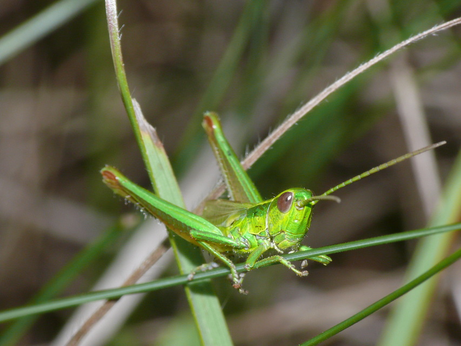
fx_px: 3463
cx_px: 230
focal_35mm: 260
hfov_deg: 7.6
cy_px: 173
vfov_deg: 5.7
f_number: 11
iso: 200
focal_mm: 55
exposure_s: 1/500
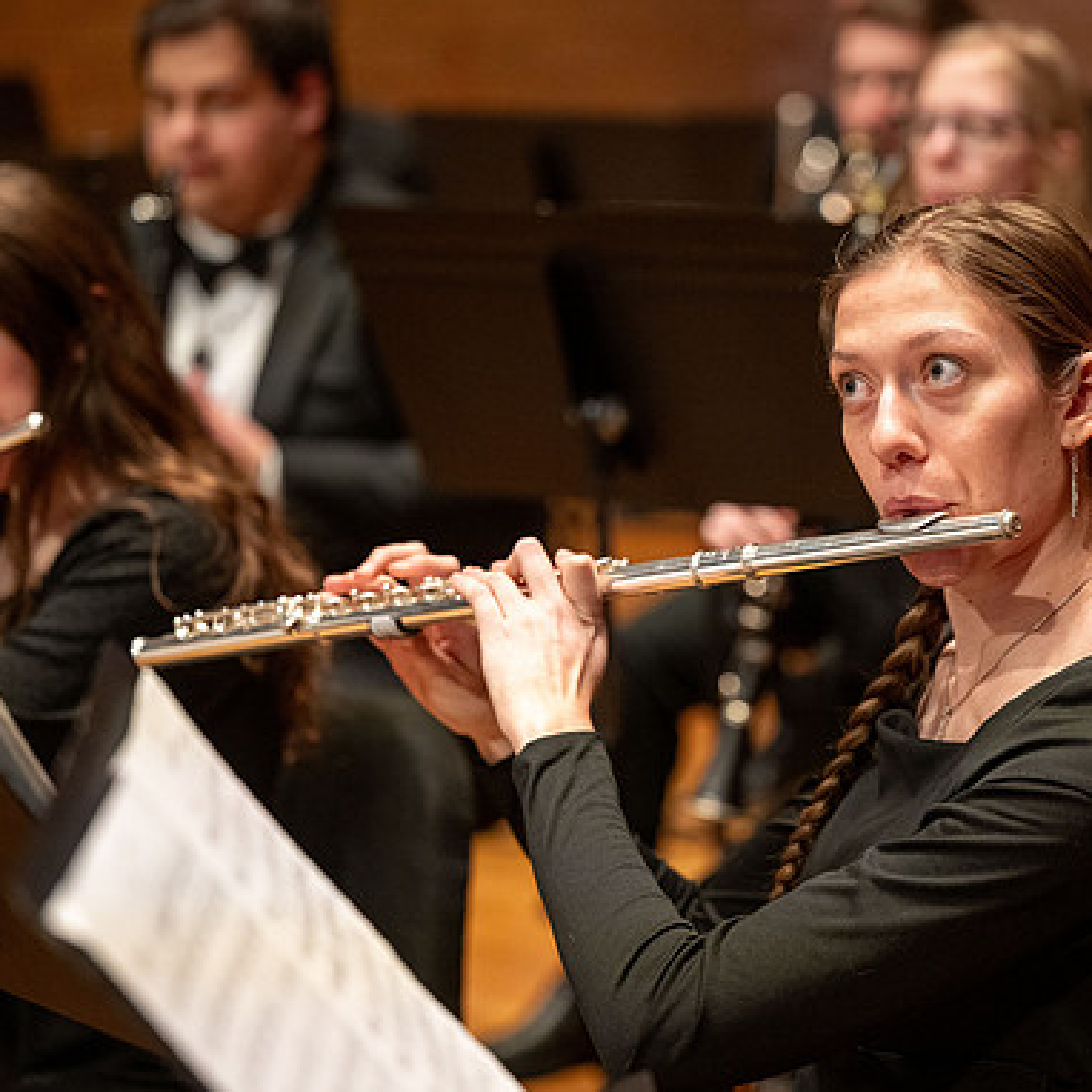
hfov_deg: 14.0
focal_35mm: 124
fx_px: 4426
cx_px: 703
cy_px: 550
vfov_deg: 14.1
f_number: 2.8
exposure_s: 1/500
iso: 2500
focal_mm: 96
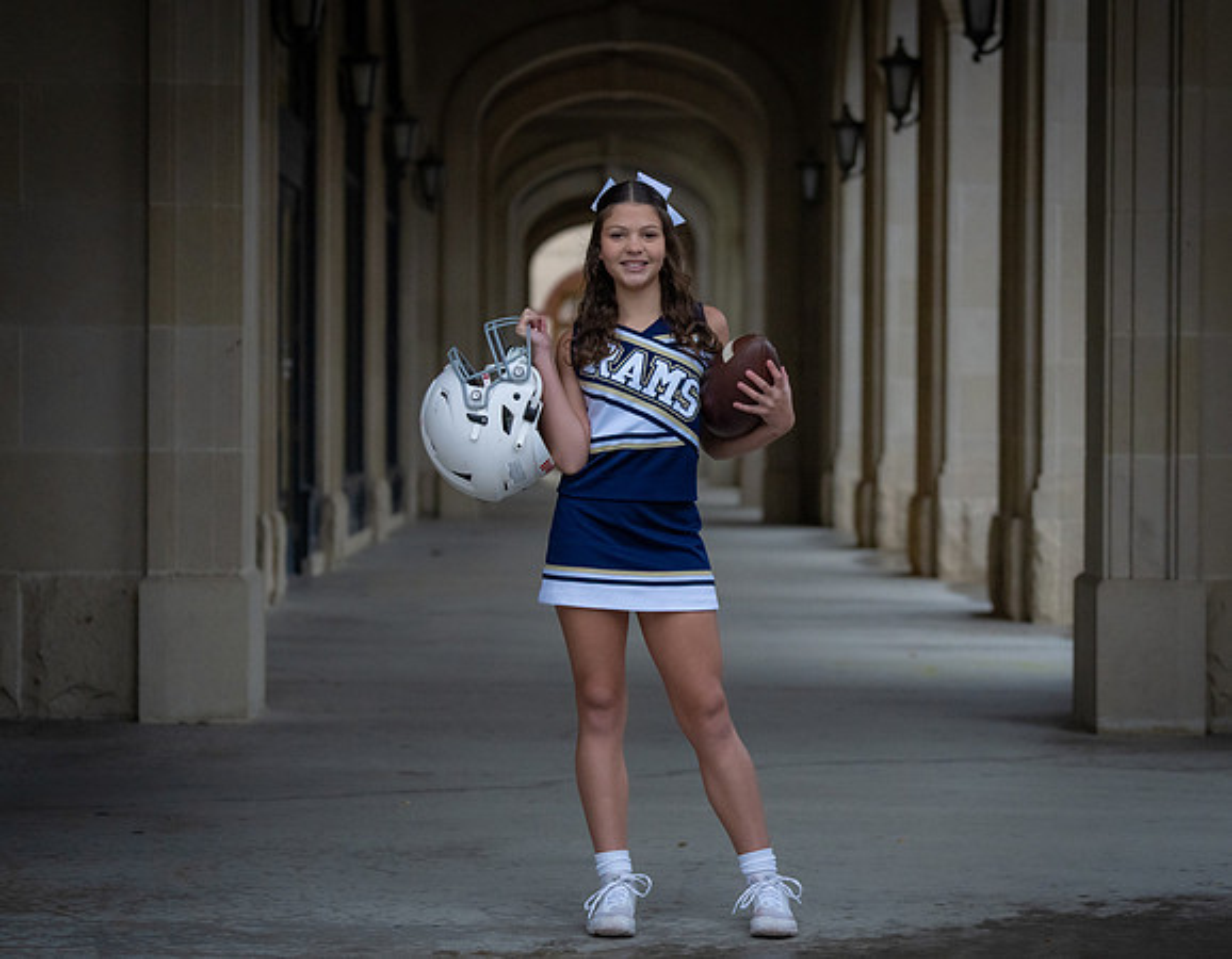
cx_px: 653
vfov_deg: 17.0
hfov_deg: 21.8
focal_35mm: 89
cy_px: 473
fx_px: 3202
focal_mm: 70
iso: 2500
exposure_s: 1/250
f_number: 2.8
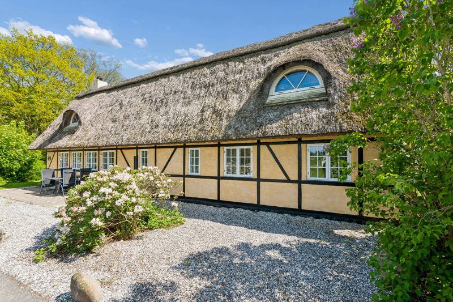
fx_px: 176
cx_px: 226
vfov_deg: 81.2
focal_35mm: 14
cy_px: 151
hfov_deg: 104.3
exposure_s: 1/125
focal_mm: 14
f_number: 13
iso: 250
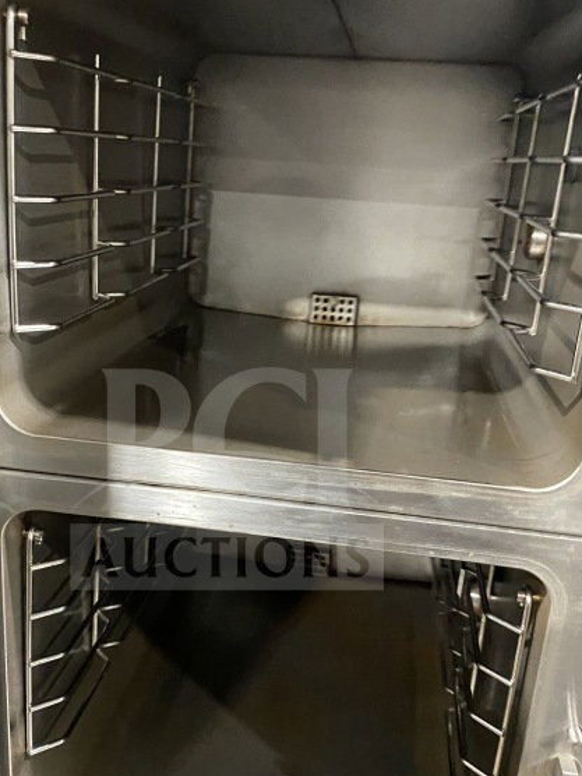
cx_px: 226
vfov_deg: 48.6
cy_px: 479
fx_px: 852
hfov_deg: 37.5
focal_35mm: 38
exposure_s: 1/34
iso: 640
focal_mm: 4.25
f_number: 1.8
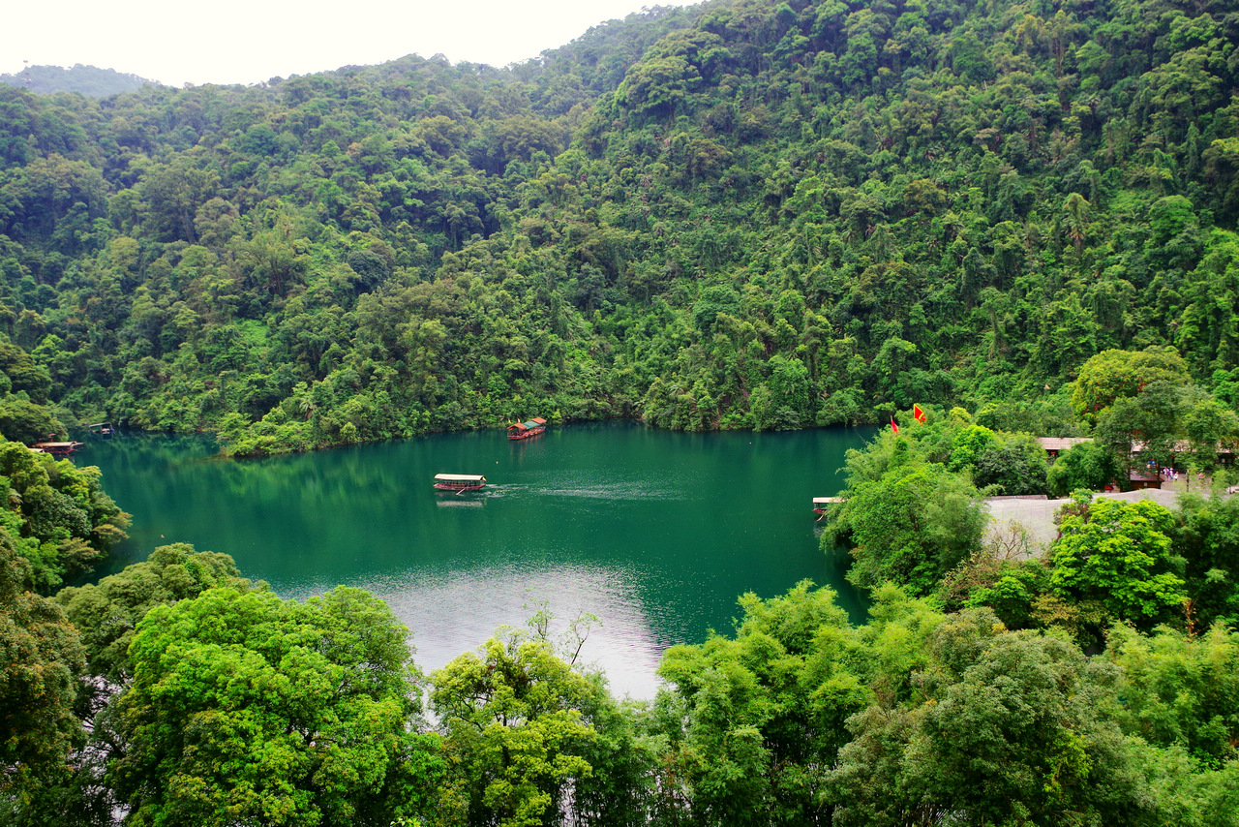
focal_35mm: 36
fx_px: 1239
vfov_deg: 36.9
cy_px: 414
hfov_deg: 53.1
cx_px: 620
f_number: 5.6
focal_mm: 24.38
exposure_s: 1/250
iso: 200
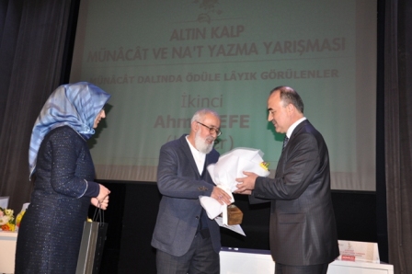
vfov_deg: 35.4
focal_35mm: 38
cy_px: 137
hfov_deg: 51.3
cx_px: 206
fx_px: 429
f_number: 4
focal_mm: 25
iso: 500
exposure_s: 1/60
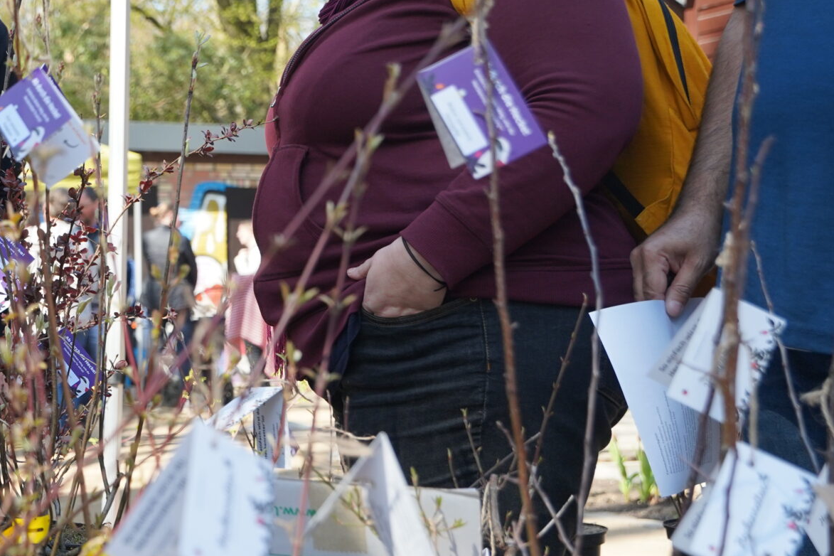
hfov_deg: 26.0
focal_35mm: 72
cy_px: 276
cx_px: -75
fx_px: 1668
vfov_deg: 18.9
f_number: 4
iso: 500
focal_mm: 33
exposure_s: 1/160
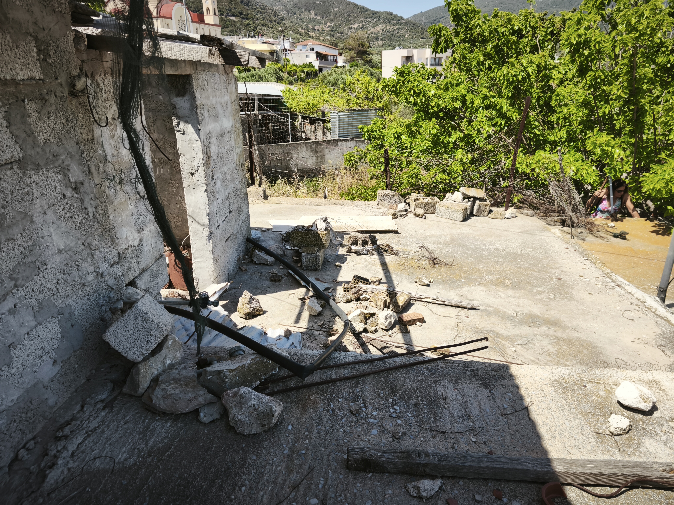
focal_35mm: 23
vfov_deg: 58.9
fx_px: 448
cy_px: 252
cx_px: 337
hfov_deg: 73.9
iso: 80
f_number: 1.7
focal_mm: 5.35
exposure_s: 1/1556
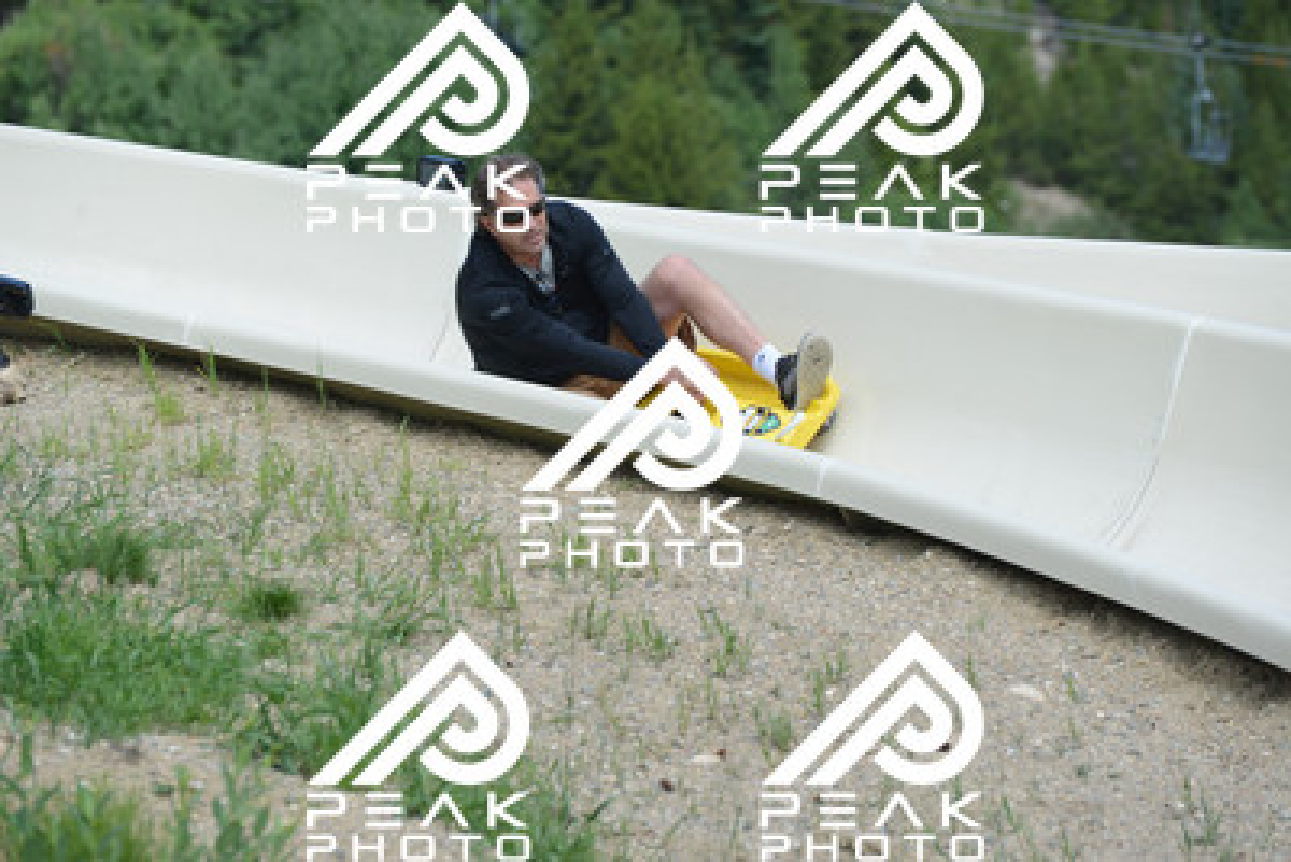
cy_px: 431
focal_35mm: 195
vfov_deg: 7.0
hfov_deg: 10.5
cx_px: 646
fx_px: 6995
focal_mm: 195
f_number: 6.3
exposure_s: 1/1250
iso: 900
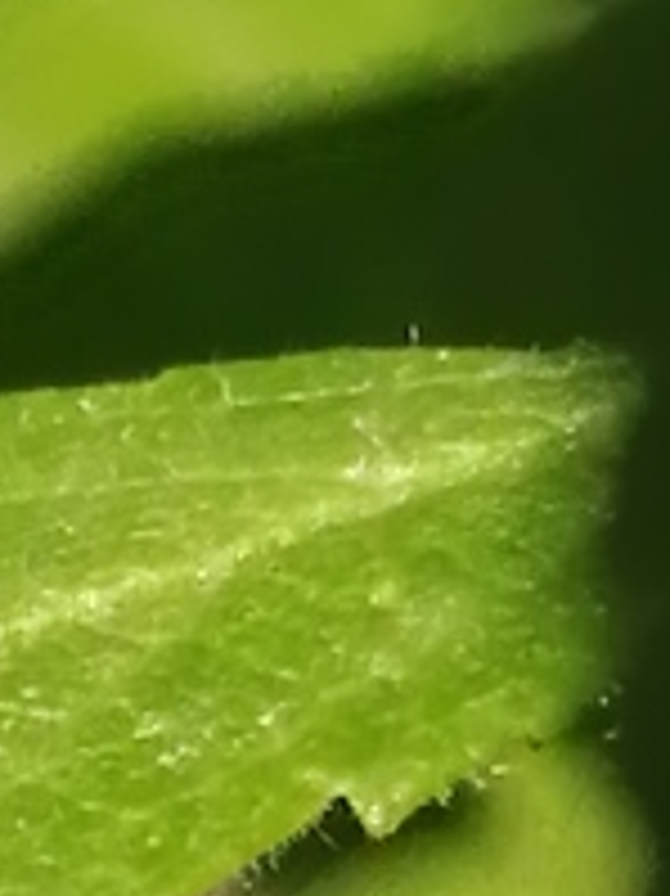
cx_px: -391
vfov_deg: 5.9
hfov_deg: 4.4
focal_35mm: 334
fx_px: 8629
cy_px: 1049
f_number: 1.8
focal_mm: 3.46
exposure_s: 1/1059
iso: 50
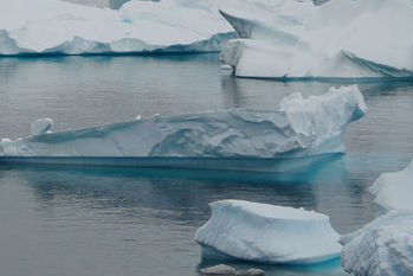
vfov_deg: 4.6
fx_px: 3363
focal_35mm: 293
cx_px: -284
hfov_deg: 6.9
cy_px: -326
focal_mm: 64
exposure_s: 1/250
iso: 100
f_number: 11
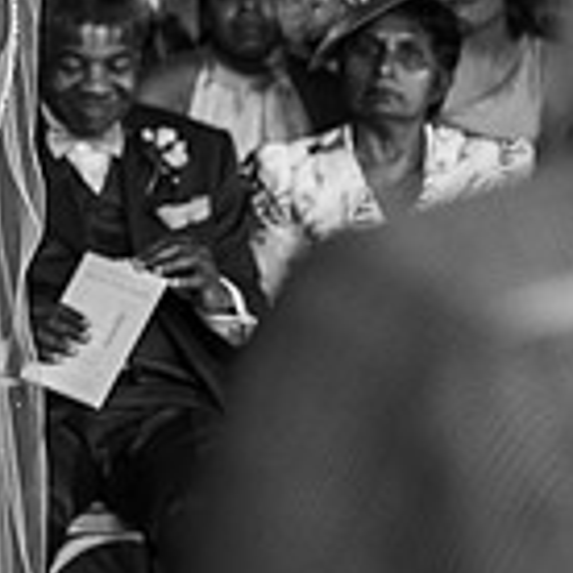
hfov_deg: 12.2
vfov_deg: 13.8
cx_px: -598
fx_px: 2341
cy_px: 21
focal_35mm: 125
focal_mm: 35
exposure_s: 1/200
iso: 720
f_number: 2.2
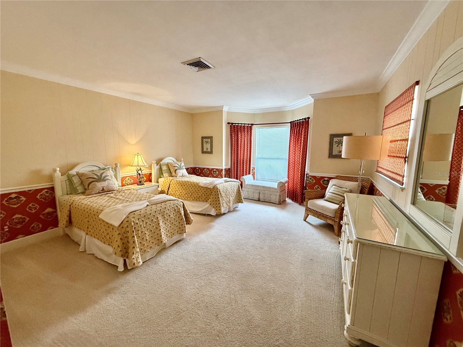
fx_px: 187
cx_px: 232
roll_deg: -0.1
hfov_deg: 102.1
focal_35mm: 14
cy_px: 174
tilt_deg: -8.3
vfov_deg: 85.7
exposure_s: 1/120
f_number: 2.2
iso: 320
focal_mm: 2.22
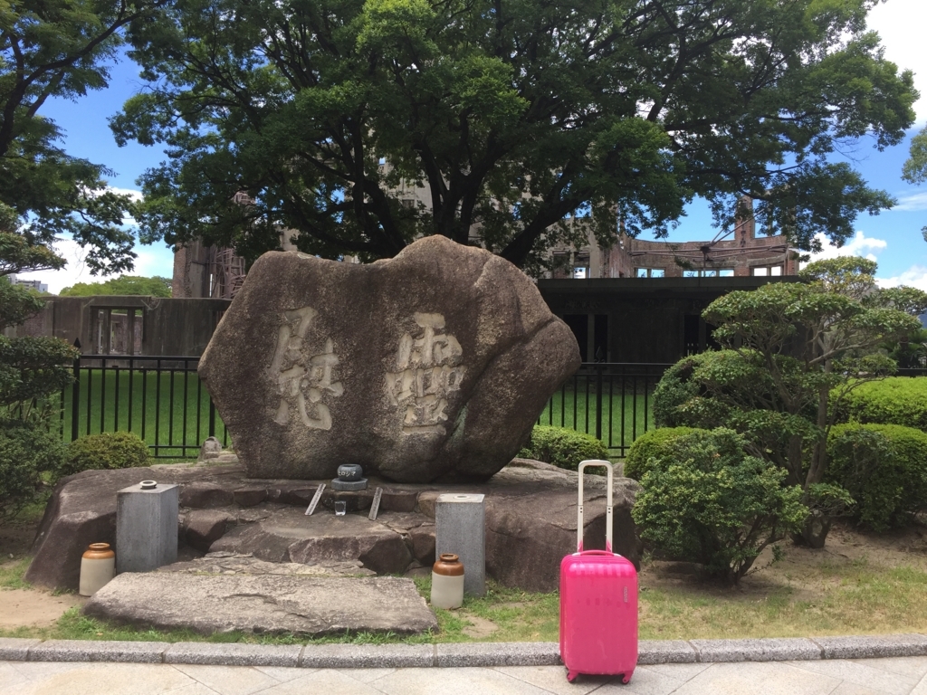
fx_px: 777
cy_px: 348
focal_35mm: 29
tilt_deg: +0.6
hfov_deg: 61.7
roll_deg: -2.7
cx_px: 464
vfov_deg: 48.2
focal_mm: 4.15
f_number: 2.2
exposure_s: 1/860
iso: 32
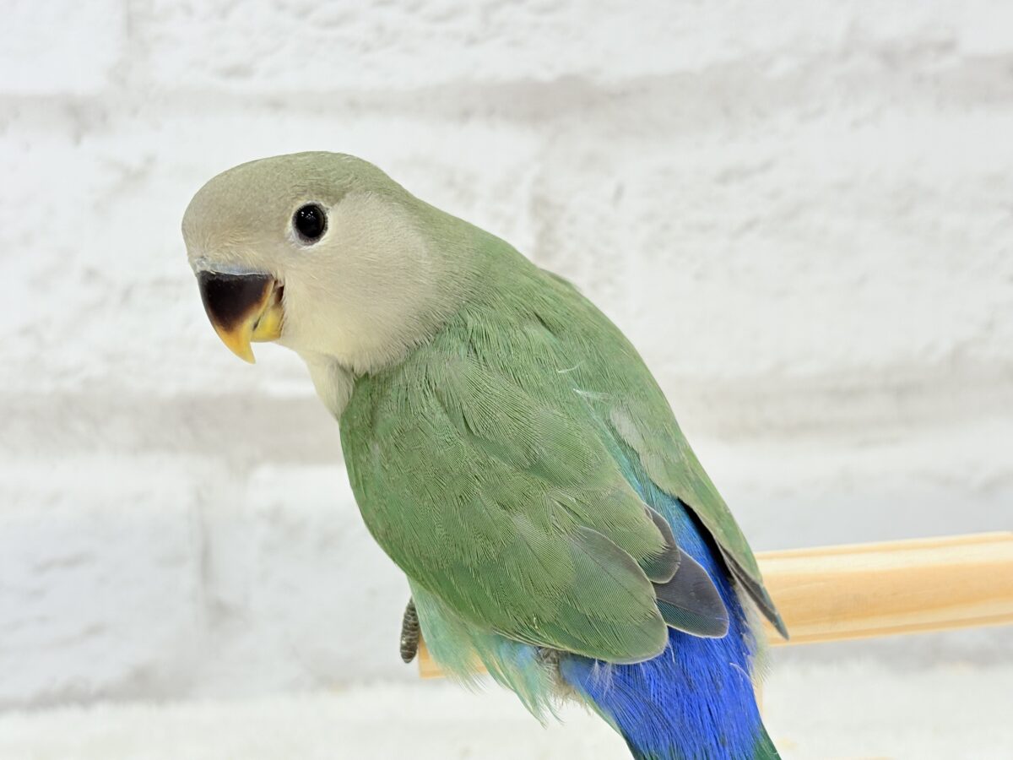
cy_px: 380
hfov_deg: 36.8
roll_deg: +2.8
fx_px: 1522
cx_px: 506
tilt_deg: -6.4
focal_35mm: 52
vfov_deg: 28.0
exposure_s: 1/50
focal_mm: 5.96
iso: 40
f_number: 1.6
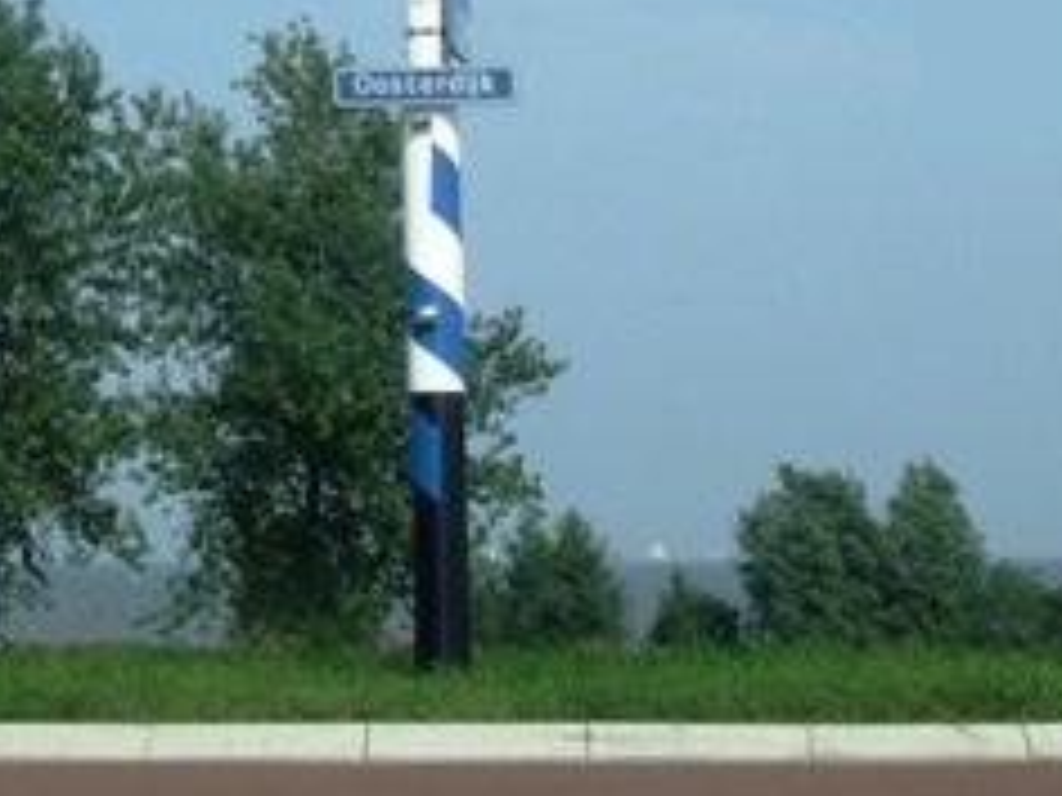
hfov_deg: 19.1
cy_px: -234
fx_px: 3160
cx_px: 410
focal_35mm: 103
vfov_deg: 13.8
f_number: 8
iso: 64
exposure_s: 1/125
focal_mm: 7.9
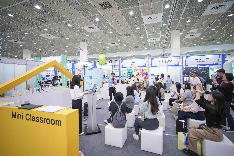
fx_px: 110
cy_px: 78
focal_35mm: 17
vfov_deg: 70.4
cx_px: 117
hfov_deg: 93.3
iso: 1250
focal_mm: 17
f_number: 2.8
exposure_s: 1/160
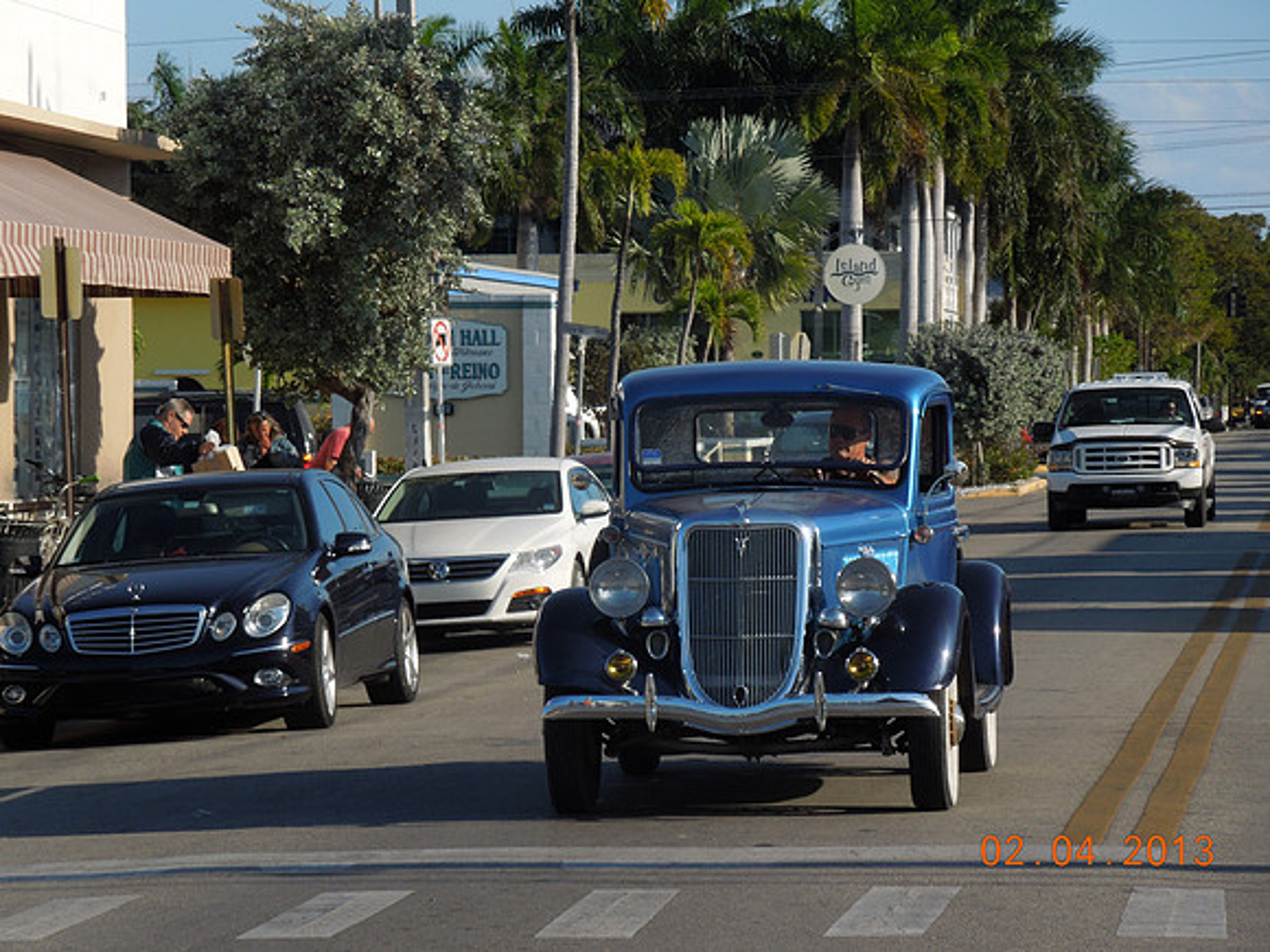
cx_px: 635
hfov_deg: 11.6
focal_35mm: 170
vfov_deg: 8.7
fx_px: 6237
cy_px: 476
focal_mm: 30.6
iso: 100
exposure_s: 1/640
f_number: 5
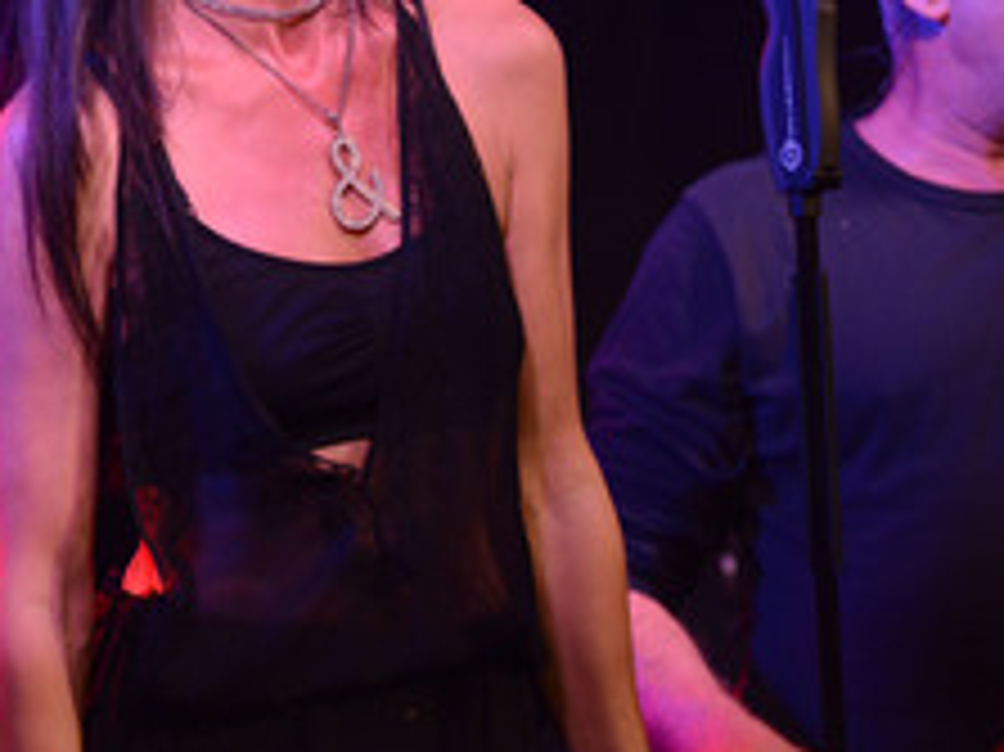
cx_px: 669
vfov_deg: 10.9
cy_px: 135
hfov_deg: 14.5
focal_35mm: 136
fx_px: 3942
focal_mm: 70
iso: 4000
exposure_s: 1/320
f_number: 4
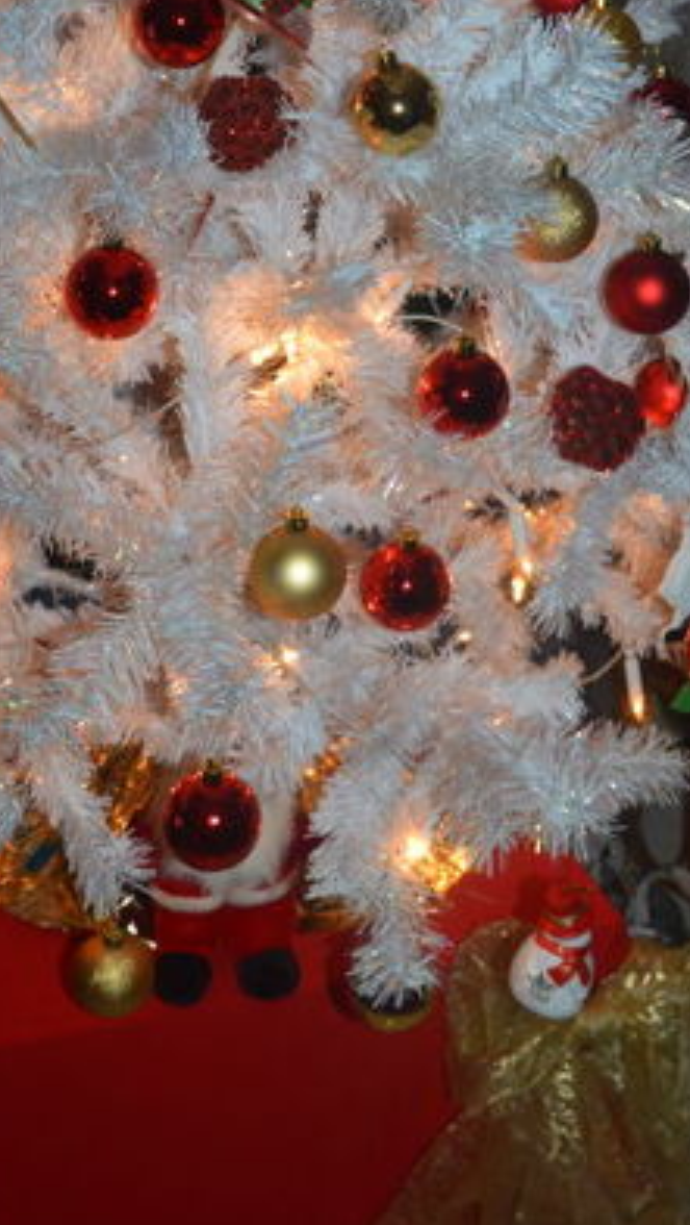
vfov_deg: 37.7
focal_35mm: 52
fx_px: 1688
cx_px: 262
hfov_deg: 23.0
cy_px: 166
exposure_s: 1/60
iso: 450
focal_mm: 18
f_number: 3.5
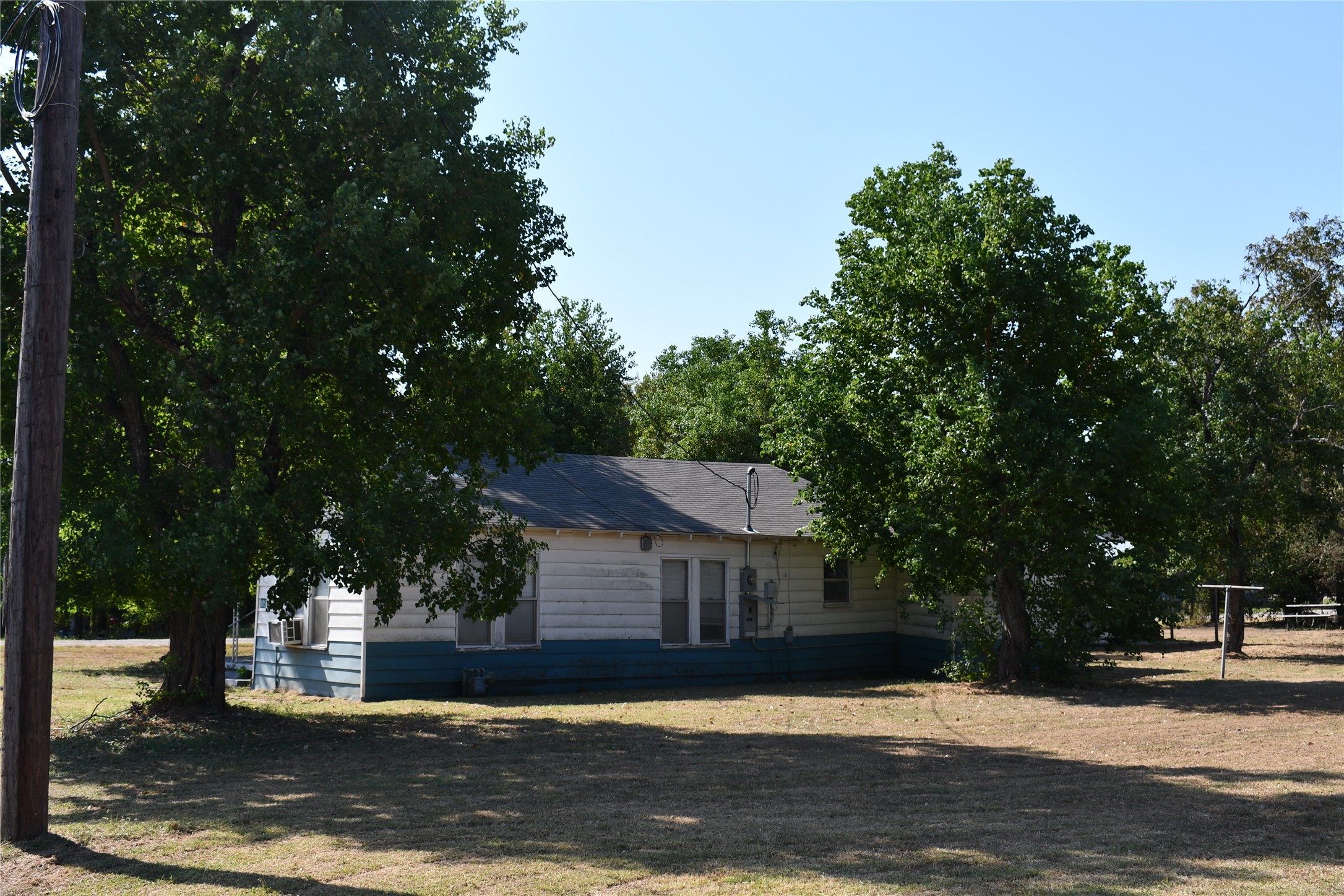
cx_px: 672
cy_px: 448
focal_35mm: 40
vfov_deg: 33.4
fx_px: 1493
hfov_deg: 48.5
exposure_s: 1/250
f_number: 9
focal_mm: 27
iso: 100
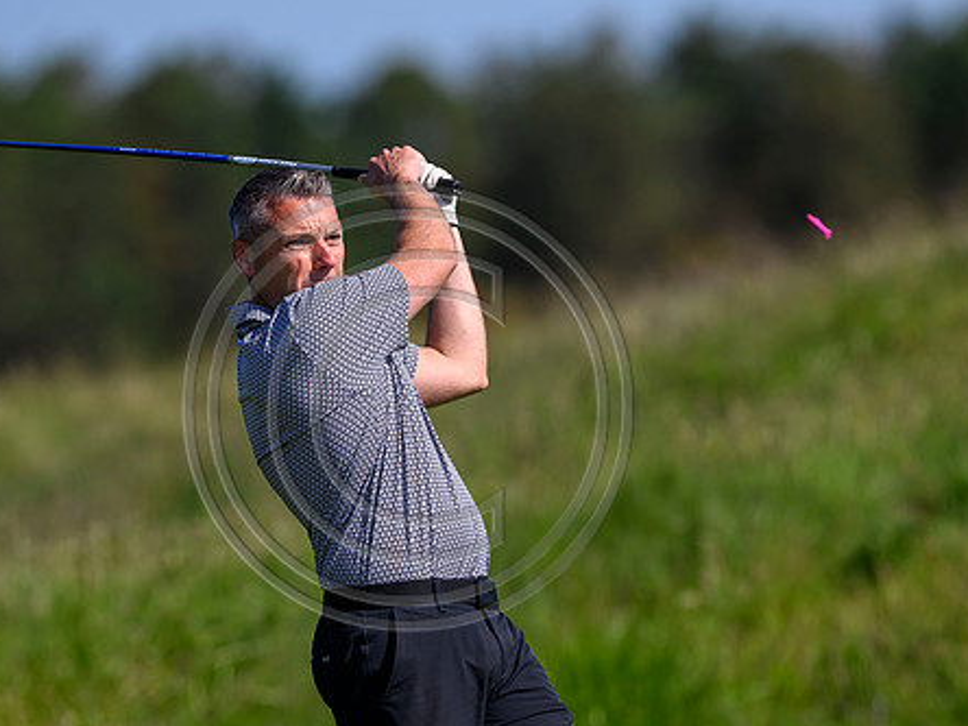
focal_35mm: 586
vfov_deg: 2.5
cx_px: 513
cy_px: 488
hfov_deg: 3.4
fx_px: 16387
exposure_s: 1/4000
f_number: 4.5
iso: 500
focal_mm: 400
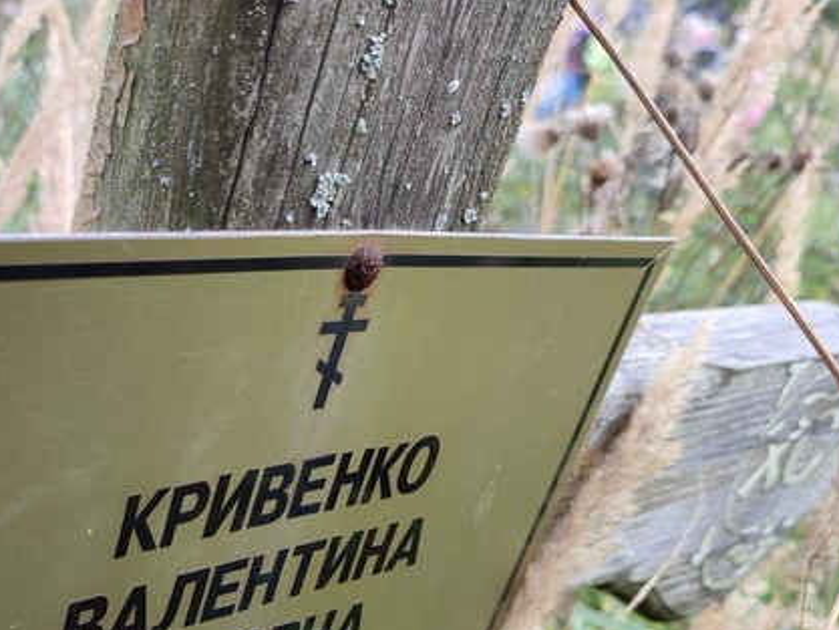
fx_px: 1164
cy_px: 489
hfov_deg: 38.7
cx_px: 219
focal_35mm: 48
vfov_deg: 29.7
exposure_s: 1/130
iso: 50
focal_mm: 6.04
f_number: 1.9
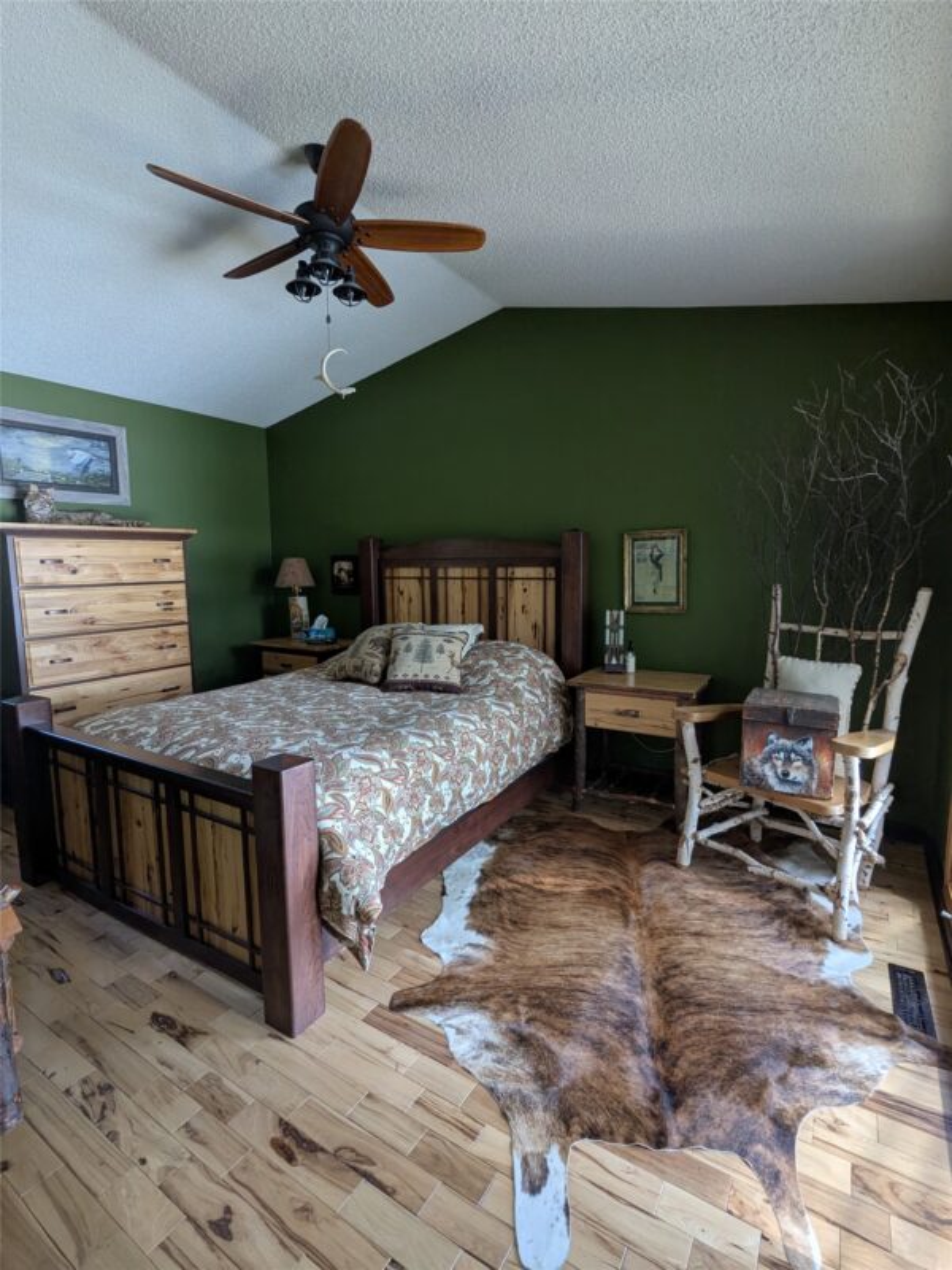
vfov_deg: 94.5
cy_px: 635
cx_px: 476
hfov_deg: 78.1
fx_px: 587
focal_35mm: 16
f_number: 2.2
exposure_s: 1/24
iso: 127
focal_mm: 2.35
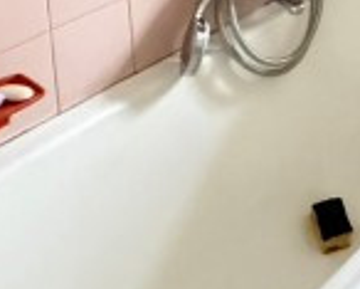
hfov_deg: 21.3
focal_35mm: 80
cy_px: -279
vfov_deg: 15.5
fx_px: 853
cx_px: 485
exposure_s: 1/50
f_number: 2.2
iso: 1250
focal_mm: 2.22
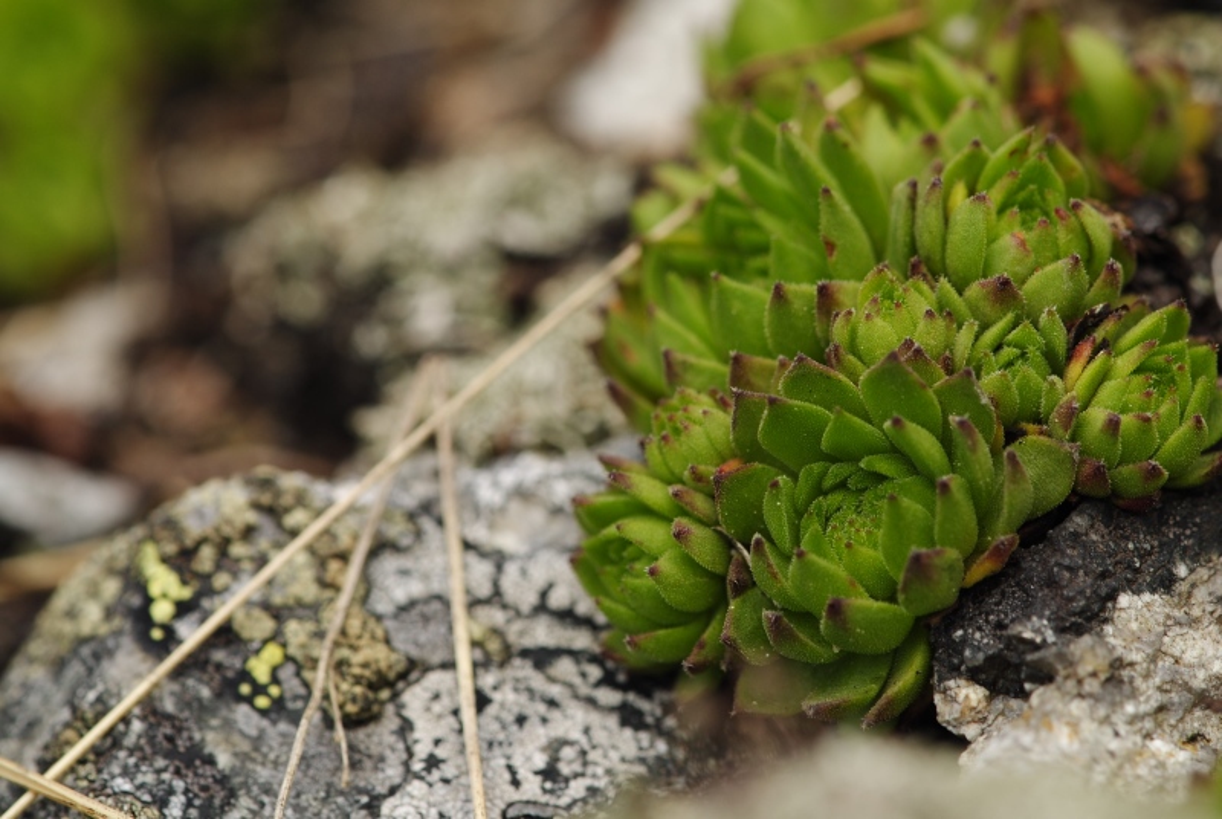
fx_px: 4334
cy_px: 410
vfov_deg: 10.8
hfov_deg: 16.0
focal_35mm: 128
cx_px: 611
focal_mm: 85
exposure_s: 1/160
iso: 100
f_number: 7.1
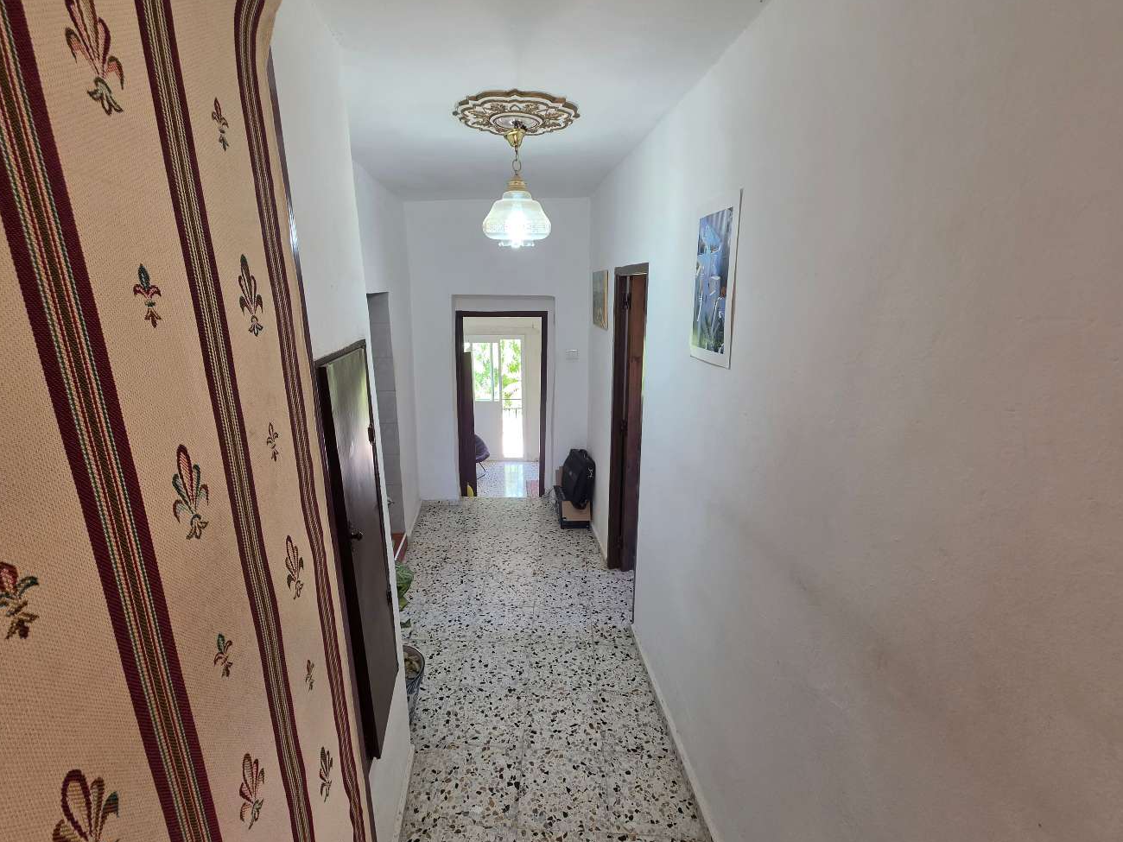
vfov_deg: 81.7
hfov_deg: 98.1
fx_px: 487
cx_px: 530
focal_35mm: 15
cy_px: 434
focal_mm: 2.2
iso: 160
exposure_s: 1/100
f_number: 1.9
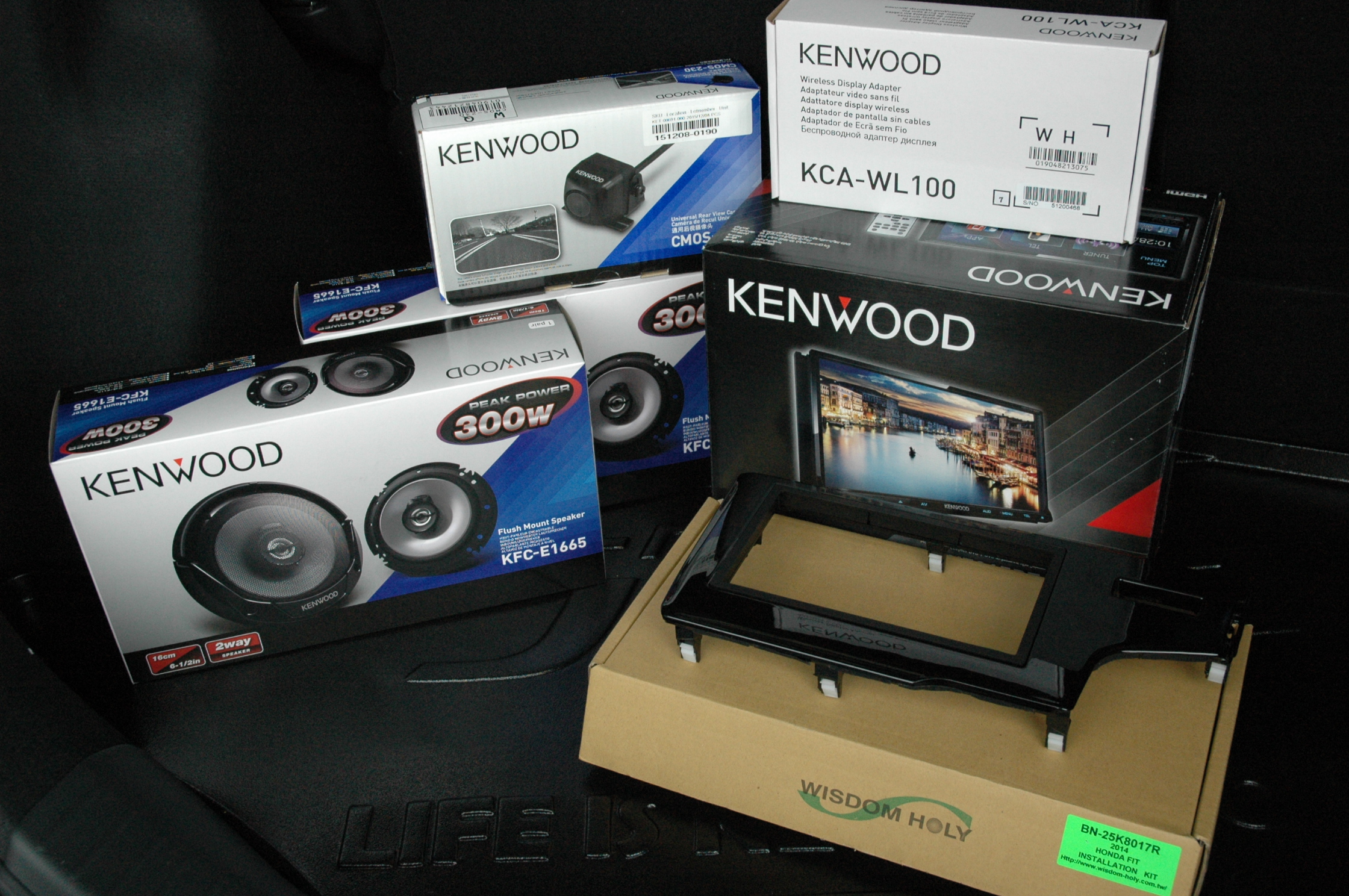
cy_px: 448
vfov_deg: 35.4
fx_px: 1404
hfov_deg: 51.3
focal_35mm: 38
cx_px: 674
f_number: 7.1
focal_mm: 25
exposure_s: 1/200
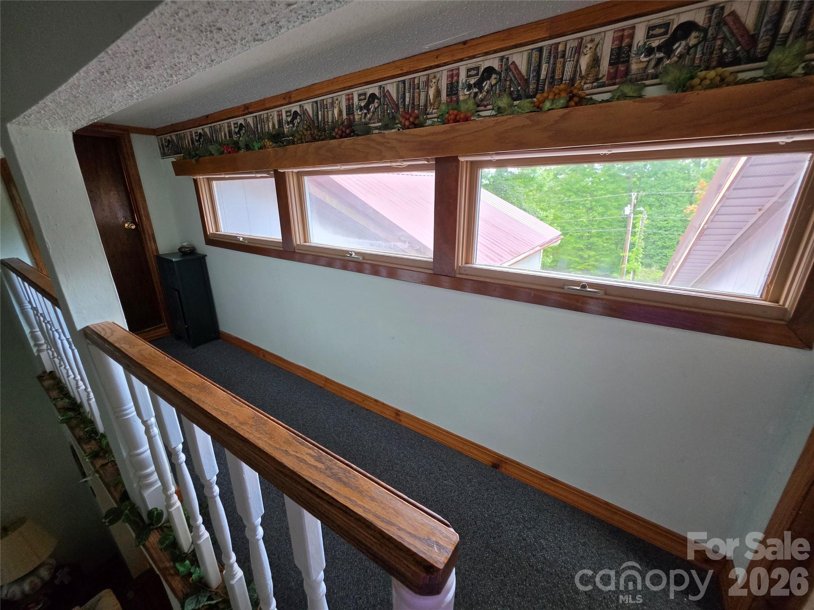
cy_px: 305
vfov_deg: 89.9
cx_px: 407
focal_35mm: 13
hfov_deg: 106.2
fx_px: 306
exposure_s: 1/120
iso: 250
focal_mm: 2.2
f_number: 1.9
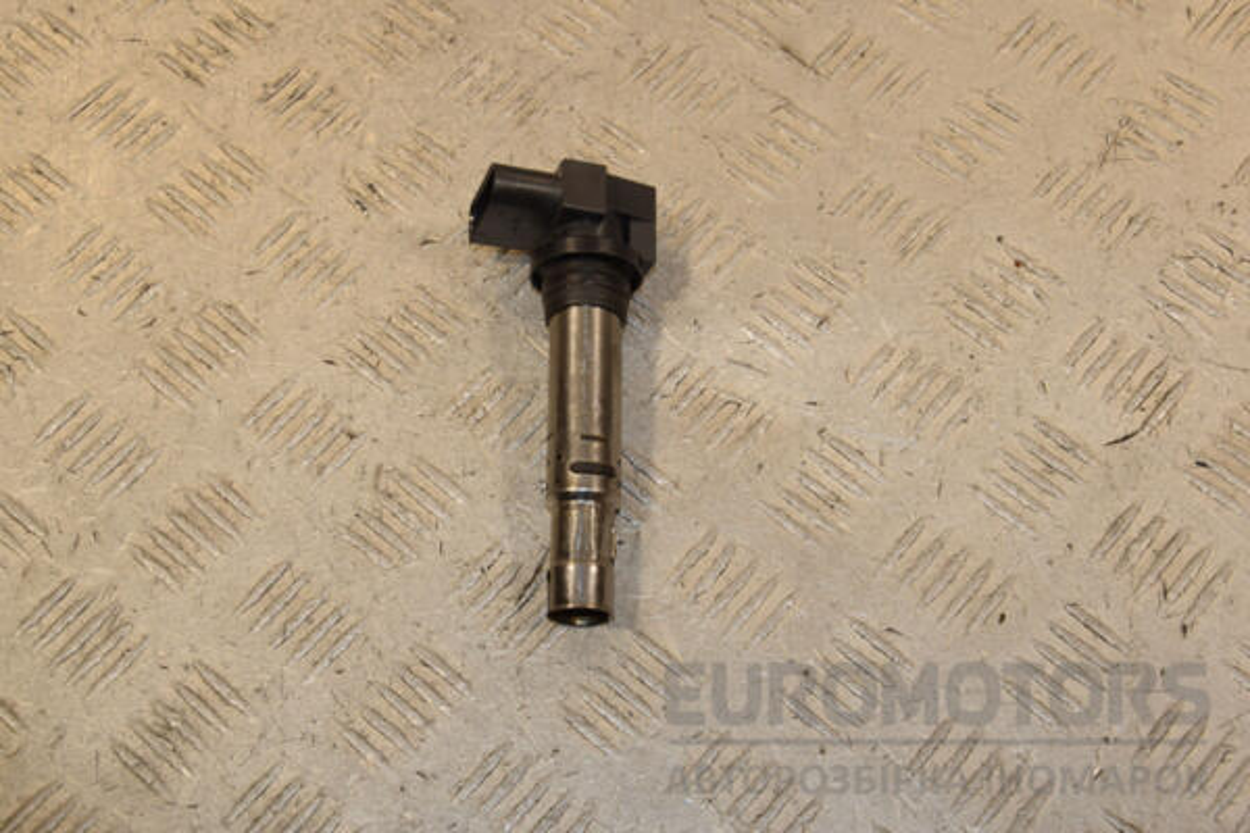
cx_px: 625
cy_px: 416
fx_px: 1823
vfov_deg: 25.8
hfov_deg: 37.9
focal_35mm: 52
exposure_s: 1/200
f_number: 10
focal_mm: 35
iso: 800
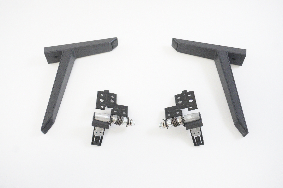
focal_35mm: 36
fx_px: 283
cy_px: 94
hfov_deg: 53.2
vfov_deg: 36.8
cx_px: 142
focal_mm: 24
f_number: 6.3
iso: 5000
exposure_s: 1/125
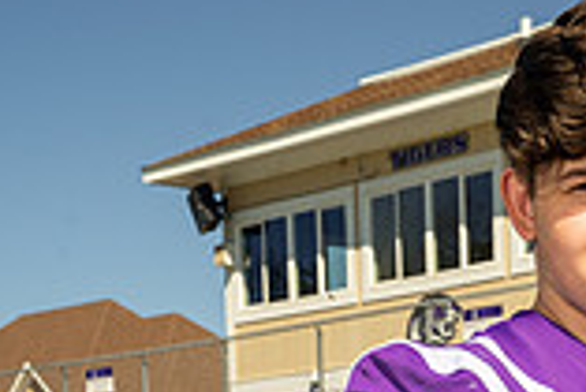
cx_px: 523
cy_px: 788
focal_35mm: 126
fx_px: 2053
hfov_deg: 16.1
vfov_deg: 10.1
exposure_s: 1/125
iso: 250
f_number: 11
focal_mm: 44
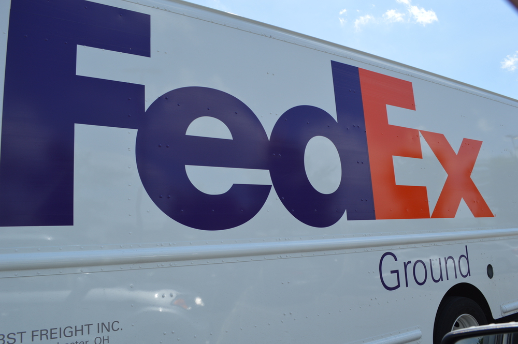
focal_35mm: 27
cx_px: 259
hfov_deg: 67.4
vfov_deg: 47.9
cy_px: 172
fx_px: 388
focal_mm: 18
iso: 100
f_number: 7.1
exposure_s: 1/200
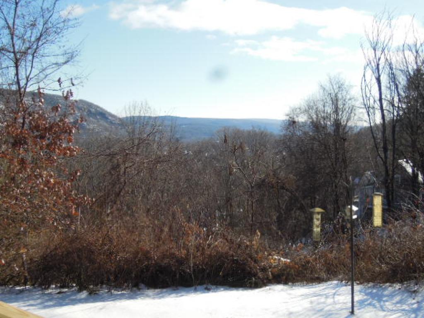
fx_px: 551
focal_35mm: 45
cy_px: 159
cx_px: 212
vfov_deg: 32.2
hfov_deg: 42.1
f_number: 3.5
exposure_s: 1/1250
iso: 160
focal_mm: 8.1
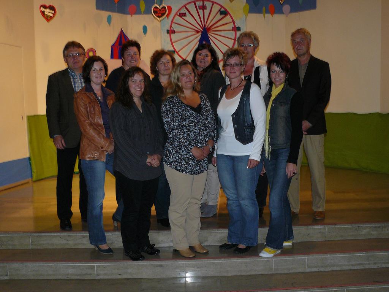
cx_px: 194
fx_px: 438
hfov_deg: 47.9
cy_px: 146
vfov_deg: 36.8
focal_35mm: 39
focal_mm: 6
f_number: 2.8
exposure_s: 1/20
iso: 160
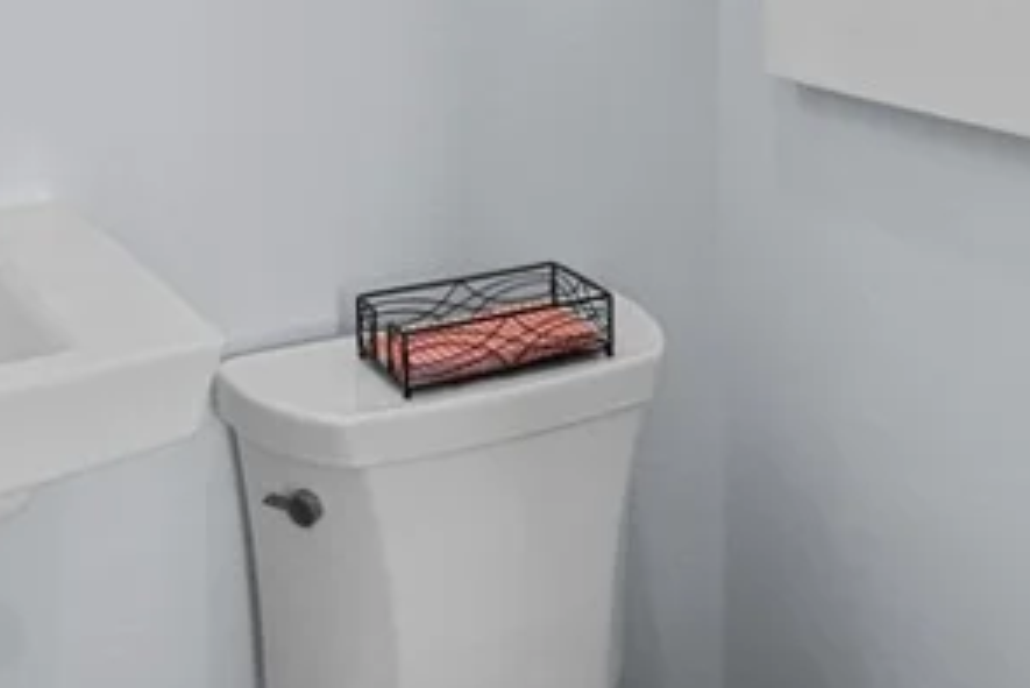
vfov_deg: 23.3
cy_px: -183
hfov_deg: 38.1
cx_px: 583
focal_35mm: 52
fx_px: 1488
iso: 400
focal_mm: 10
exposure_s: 1/8
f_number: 8
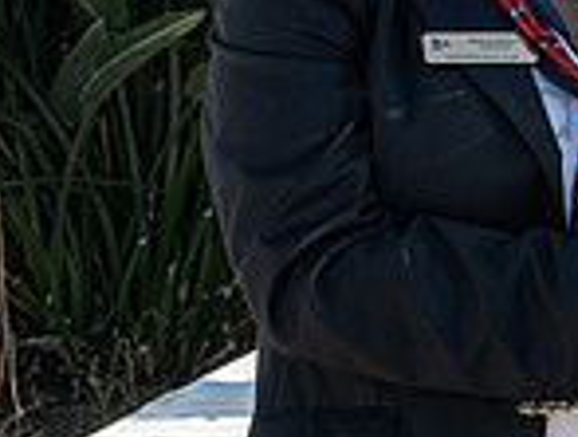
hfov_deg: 9.9
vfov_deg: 7.5
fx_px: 3314
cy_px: -135
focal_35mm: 198
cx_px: 647
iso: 250
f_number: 6.3
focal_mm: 44
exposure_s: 1/80
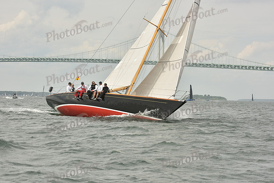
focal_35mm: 95
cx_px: 137
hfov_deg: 21.5
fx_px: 723
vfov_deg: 14.4
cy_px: 92
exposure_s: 1/1000
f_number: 11
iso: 400
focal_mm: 95
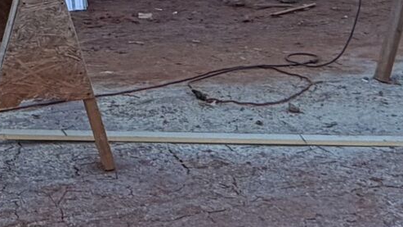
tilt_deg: +2.8
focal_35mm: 95
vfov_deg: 11.7
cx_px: 107
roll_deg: +0.4
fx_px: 1015
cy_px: -198
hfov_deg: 22.3
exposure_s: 1/522
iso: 40
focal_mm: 2.22
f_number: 2.2
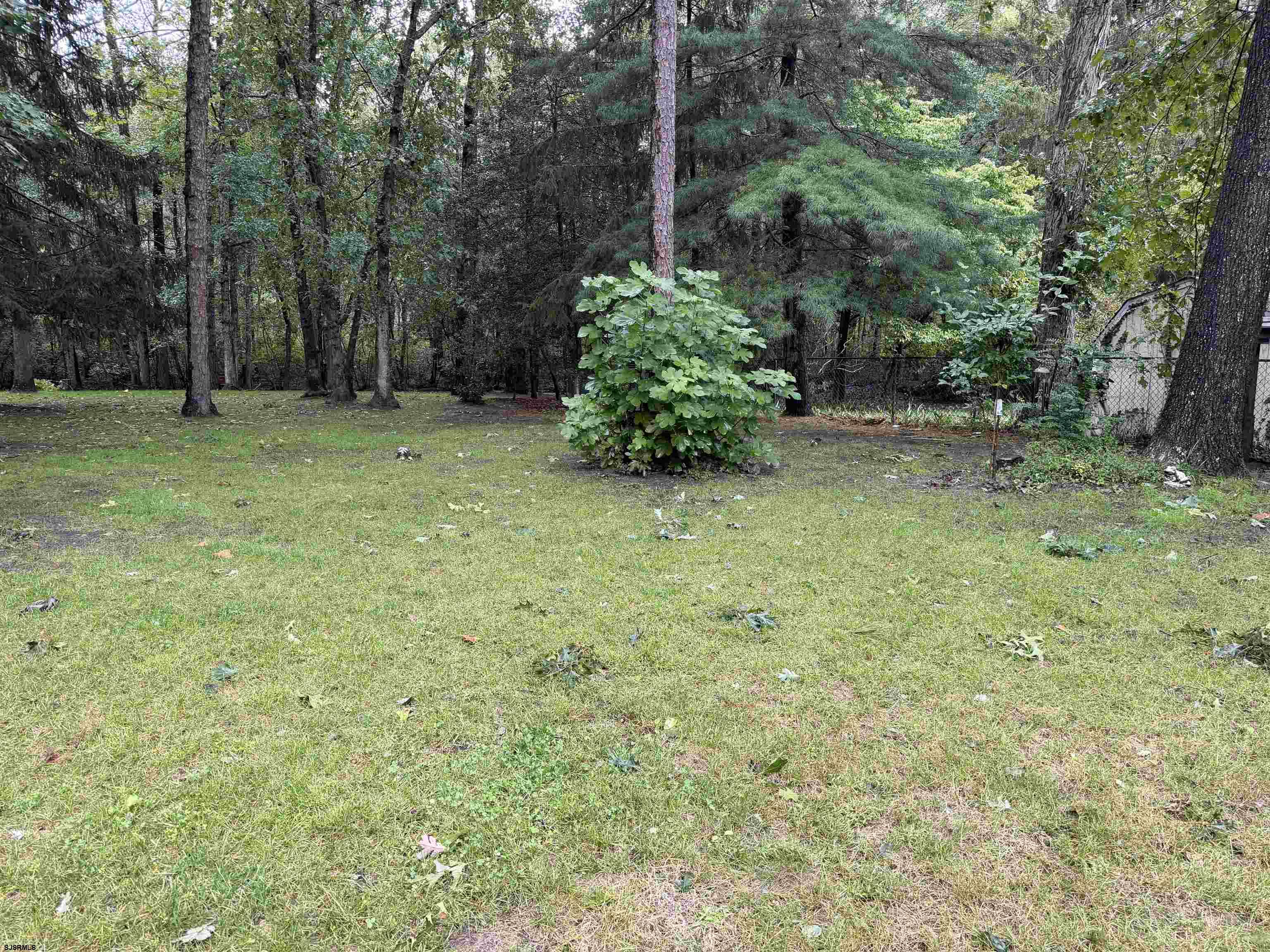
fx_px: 881
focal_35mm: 24
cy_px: 476
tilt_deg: -7.5
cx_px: 635
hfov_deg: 71.6
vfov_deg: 56.8
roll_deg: +0.8
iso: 100
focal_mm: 6.76
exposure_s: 1/121
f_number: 1.78
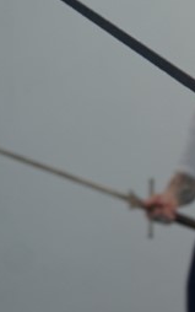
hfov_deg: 3.7
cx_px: 661
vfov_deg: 6.1
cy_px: 174
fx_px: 2947
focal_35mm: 347
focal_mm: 75
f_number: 4
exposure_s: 1/160
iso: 320
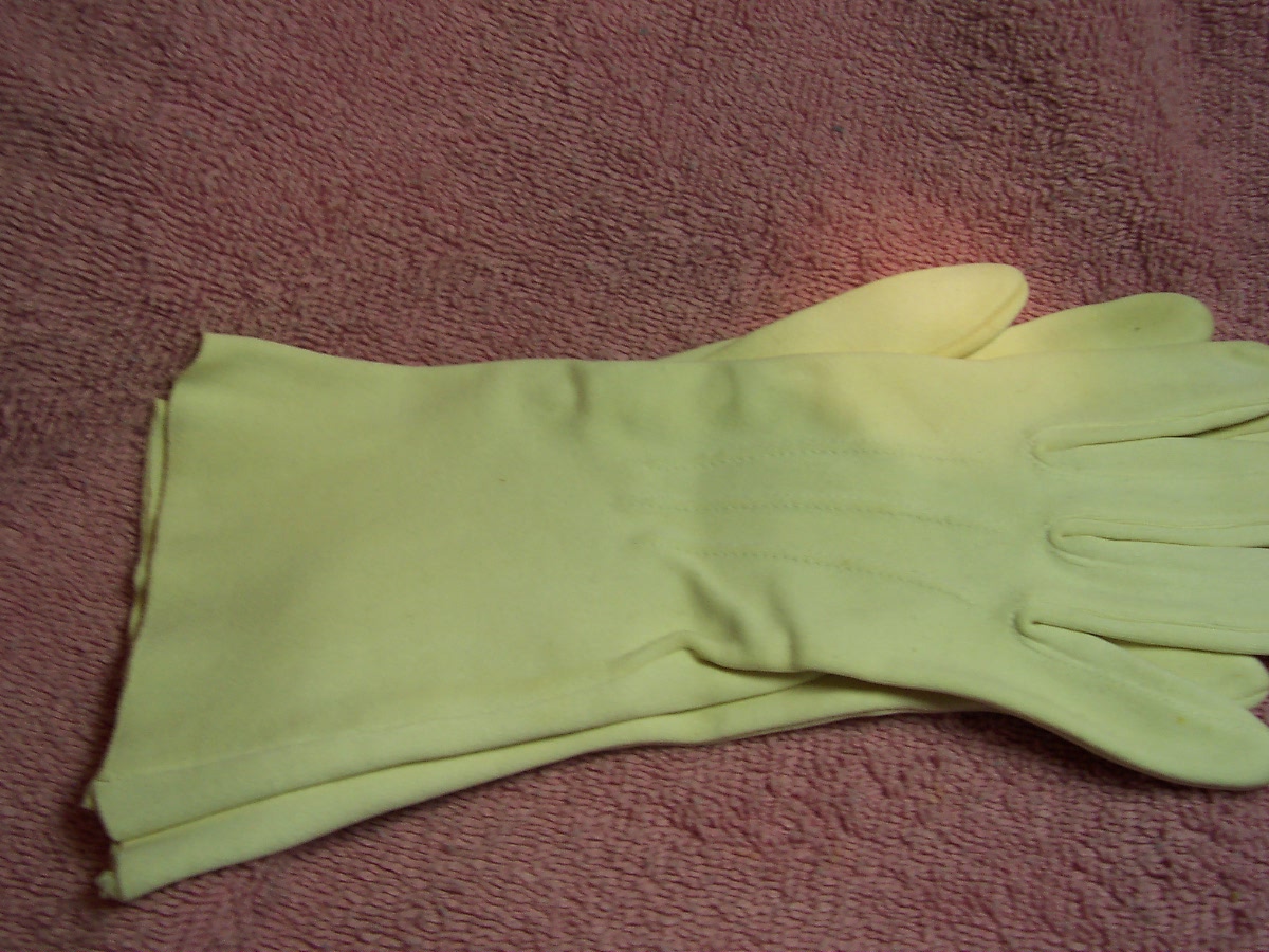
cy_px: 476
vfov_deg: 38.7
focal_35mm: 37
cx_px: 634
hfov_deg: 50.1
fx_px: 1356
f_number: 2.8
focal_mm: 5.6
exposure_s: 1/90
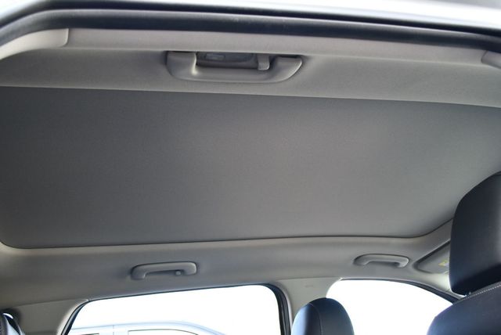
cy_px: 168
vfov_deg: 36.9
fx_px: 501
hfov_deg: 53.1
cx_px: 250
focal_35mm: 36
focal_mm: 18
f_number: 3.5
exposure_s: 1/250
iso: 800
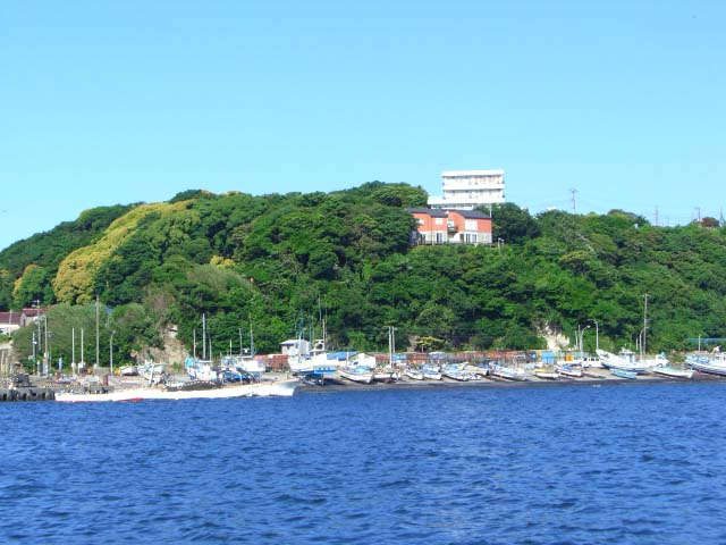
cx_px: 363
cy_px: 272
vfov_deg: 18.7
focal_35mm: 79
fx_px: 1657
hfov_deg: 24.7
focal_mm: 12.8
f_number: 6.5
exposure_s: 1/200
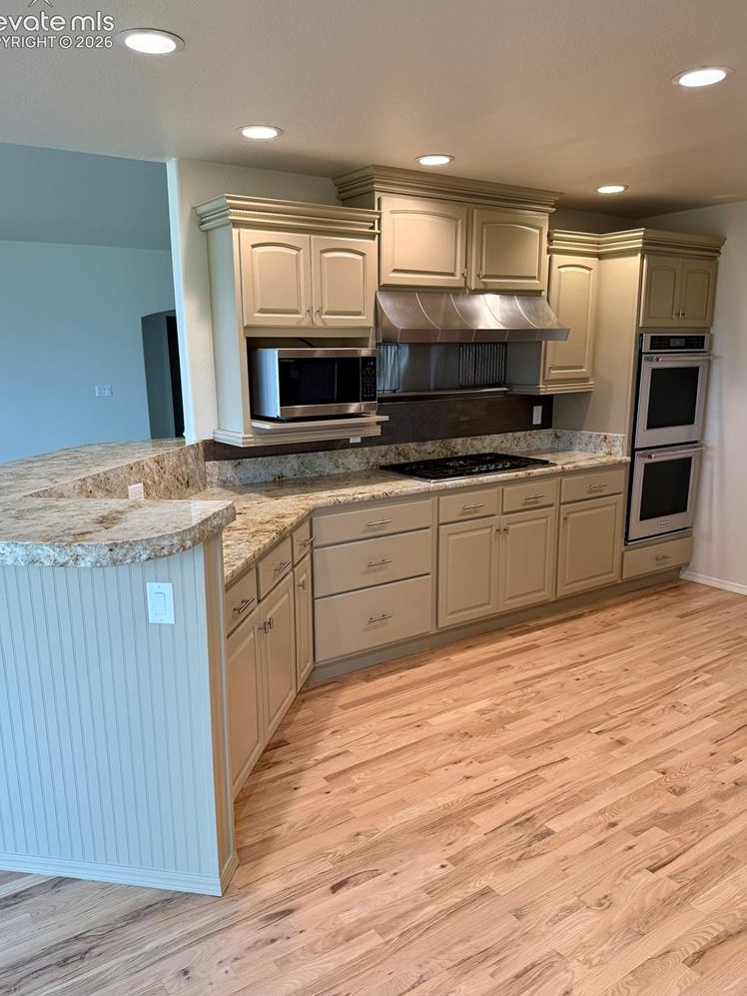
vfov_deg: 67.3
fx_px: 748
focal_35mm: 26
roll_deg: +0.4
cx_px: 365
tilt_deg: -12.3
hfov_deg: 53.1
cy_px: 517
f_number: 1.78
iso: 200
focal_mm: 6.76
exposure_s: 1/225
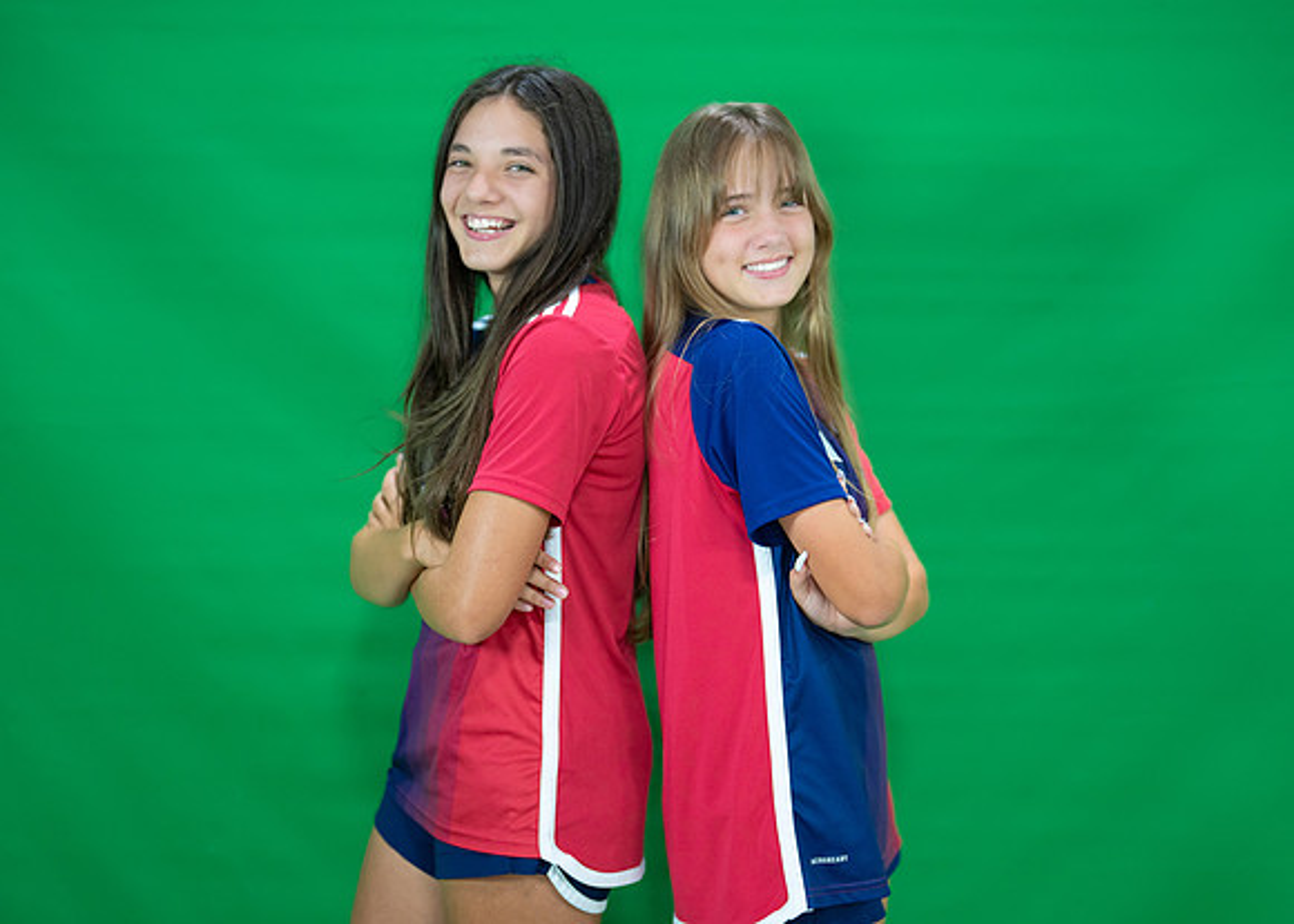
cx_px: 688
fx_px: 2160
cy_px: 447
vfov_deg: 24.1
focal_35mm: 59
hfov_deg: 33.3
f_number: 1.2
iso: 400
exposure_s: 1/500
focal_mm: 50
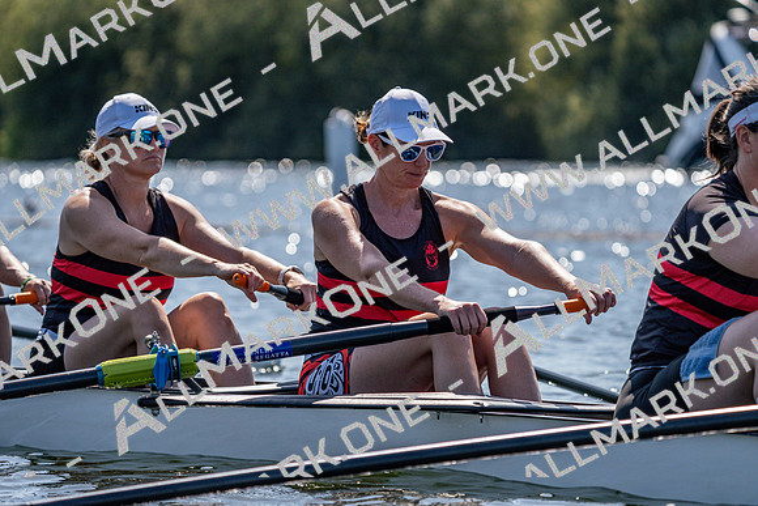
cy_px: 253
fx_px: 5791
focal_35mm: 275
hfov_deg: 7.5
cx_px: 379
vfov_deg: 5.0
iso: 250
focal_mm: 275
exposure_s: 1/2000
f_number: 5.6
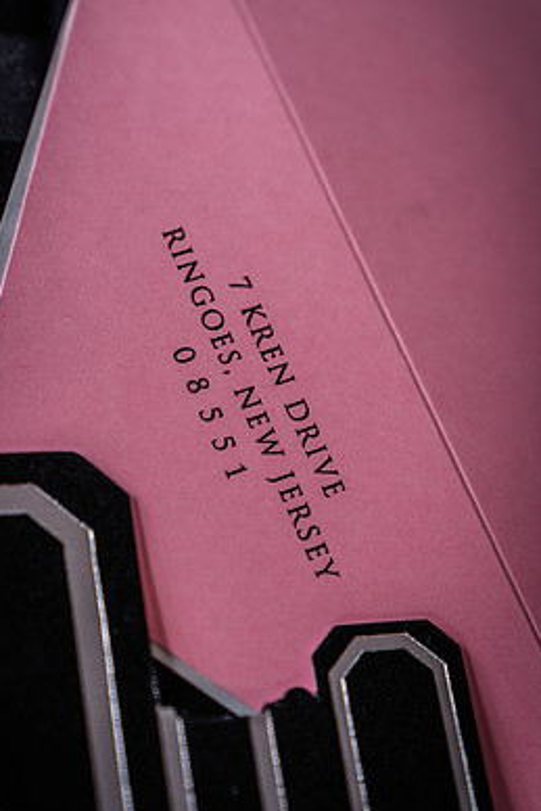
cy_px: 370
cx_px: 240
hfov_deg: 15.7
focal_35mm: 87
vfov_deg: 23.4
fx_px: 1959
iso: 320
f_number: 4
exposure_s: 1/125
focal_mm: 75
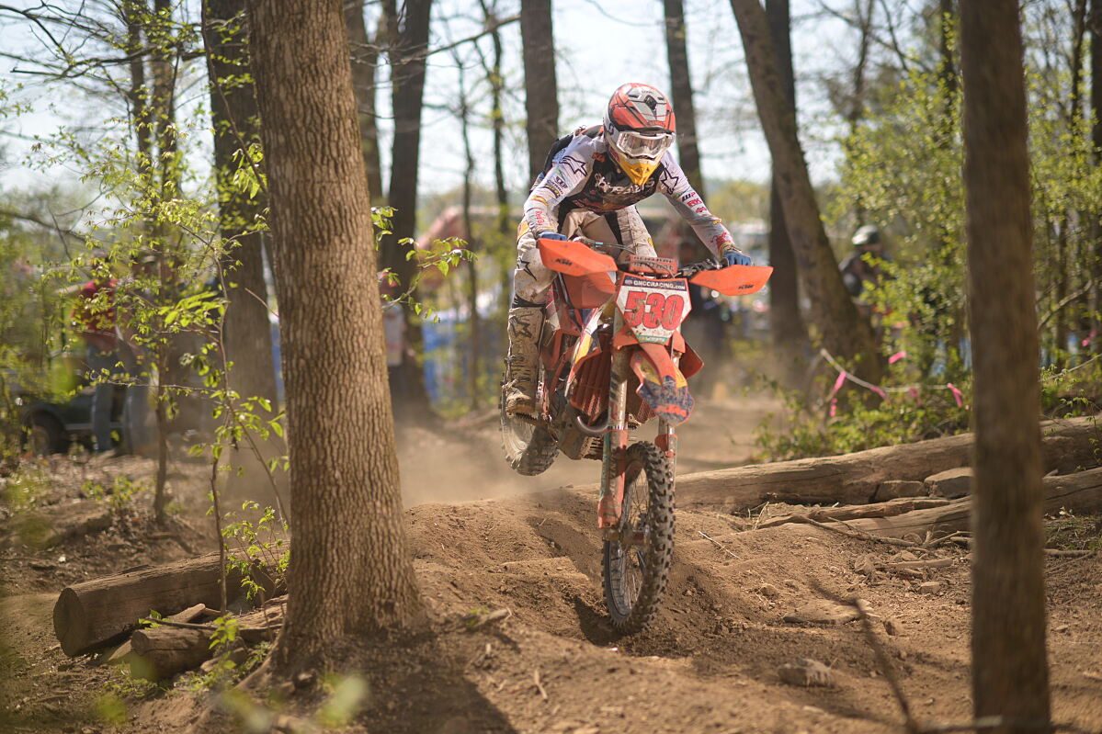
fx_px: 2601
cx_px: 551
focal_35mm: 85
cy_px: 367
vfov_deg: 16.1
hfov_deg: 23.9
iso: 100
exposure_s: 1/2500
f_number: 2
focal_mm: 85
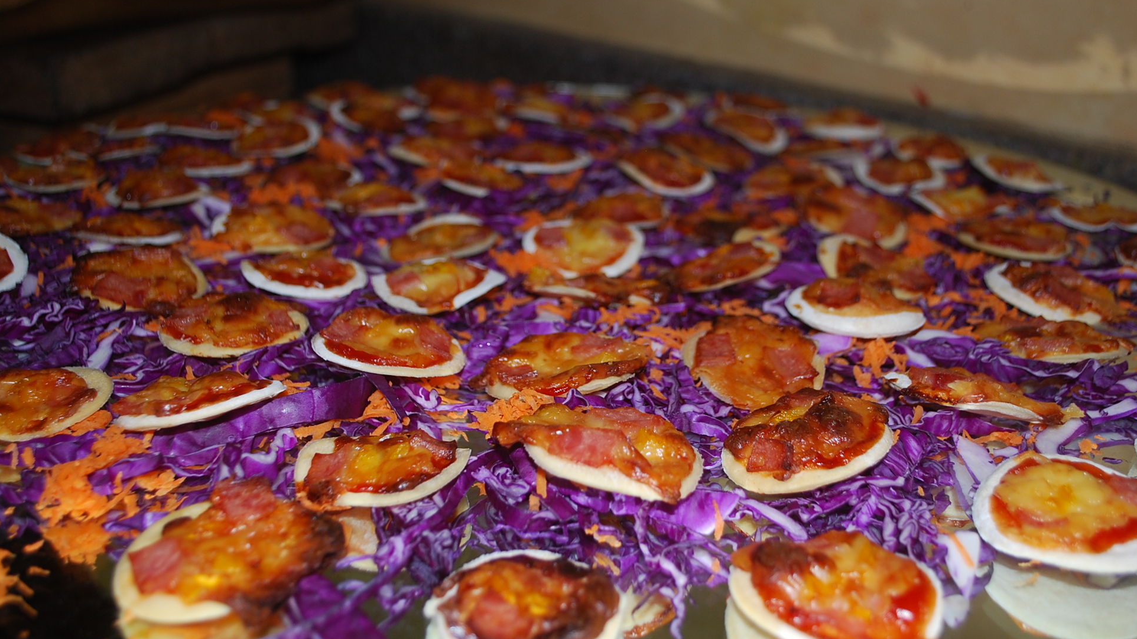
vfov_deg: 31.2
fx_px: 1146
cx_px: 571
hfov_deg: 52.8
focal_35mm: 38
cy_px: 318
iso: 200
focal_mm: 24
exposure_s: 1/60
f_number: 4.2
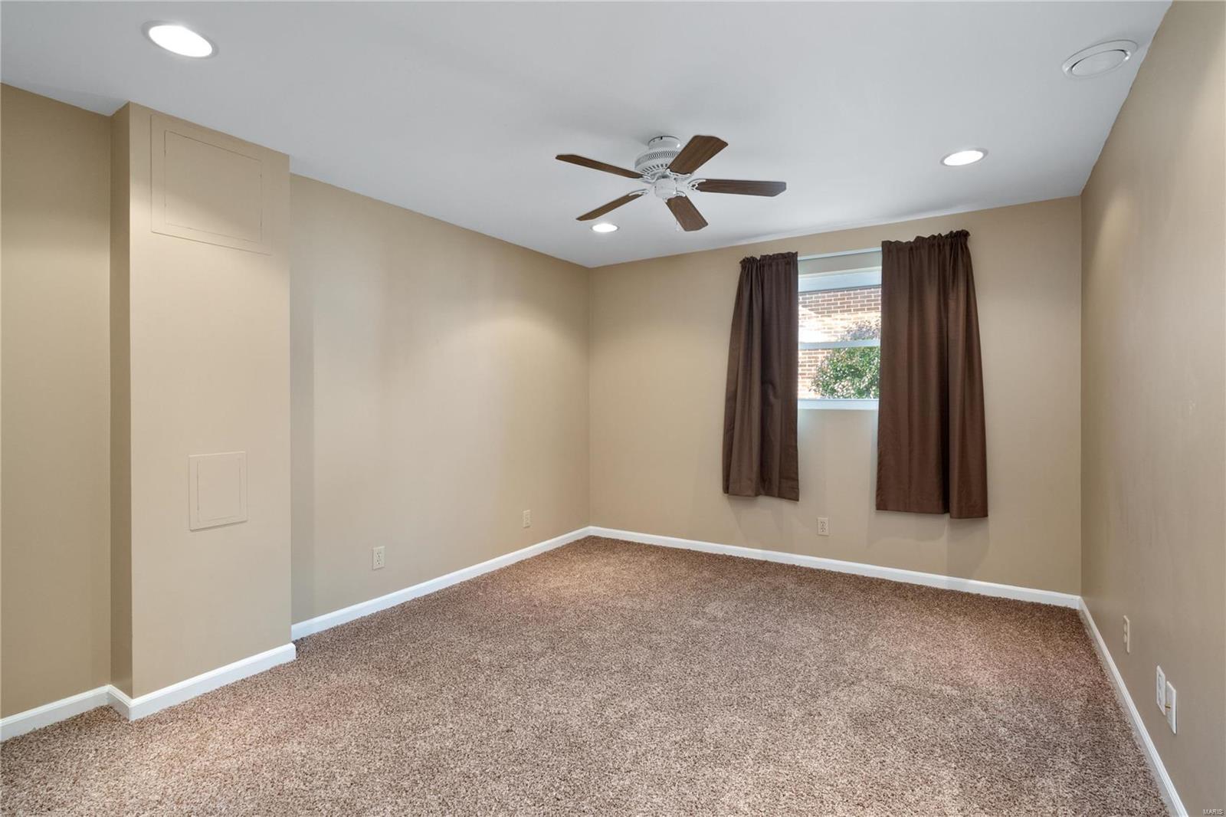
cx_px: 613
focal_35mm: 16
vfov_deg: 73.7
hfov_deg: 96.7
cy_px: 408
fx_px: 545
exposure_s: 1/2
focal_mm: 8
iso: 400
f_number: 10
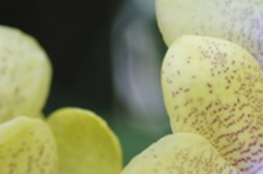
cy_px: 196
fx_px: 3748
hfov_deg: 4.0
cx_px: 254
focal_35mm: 514
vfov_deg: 2.7
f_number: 2.8
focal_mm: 100
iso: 200
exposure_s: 1/160
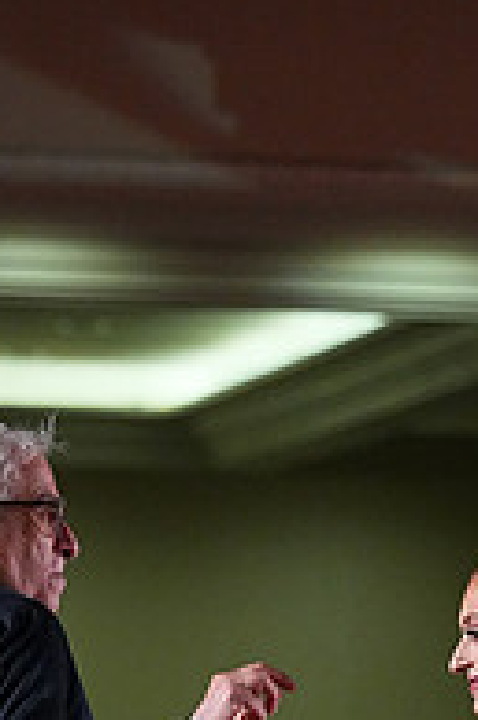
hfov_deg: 2.6
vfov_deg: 3.9
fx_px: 10574
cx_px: 195
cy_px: 943
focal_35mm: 530
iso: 8000
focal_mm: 177
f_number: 5
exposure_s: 1/400
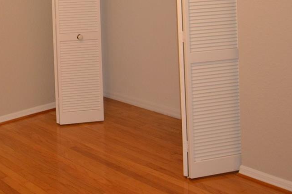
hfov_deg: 35.2
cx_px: 12
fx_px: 422
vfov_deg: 24.5
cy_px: -13
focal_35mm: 52
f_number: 4
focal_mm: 14
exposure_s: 1/60
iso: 640
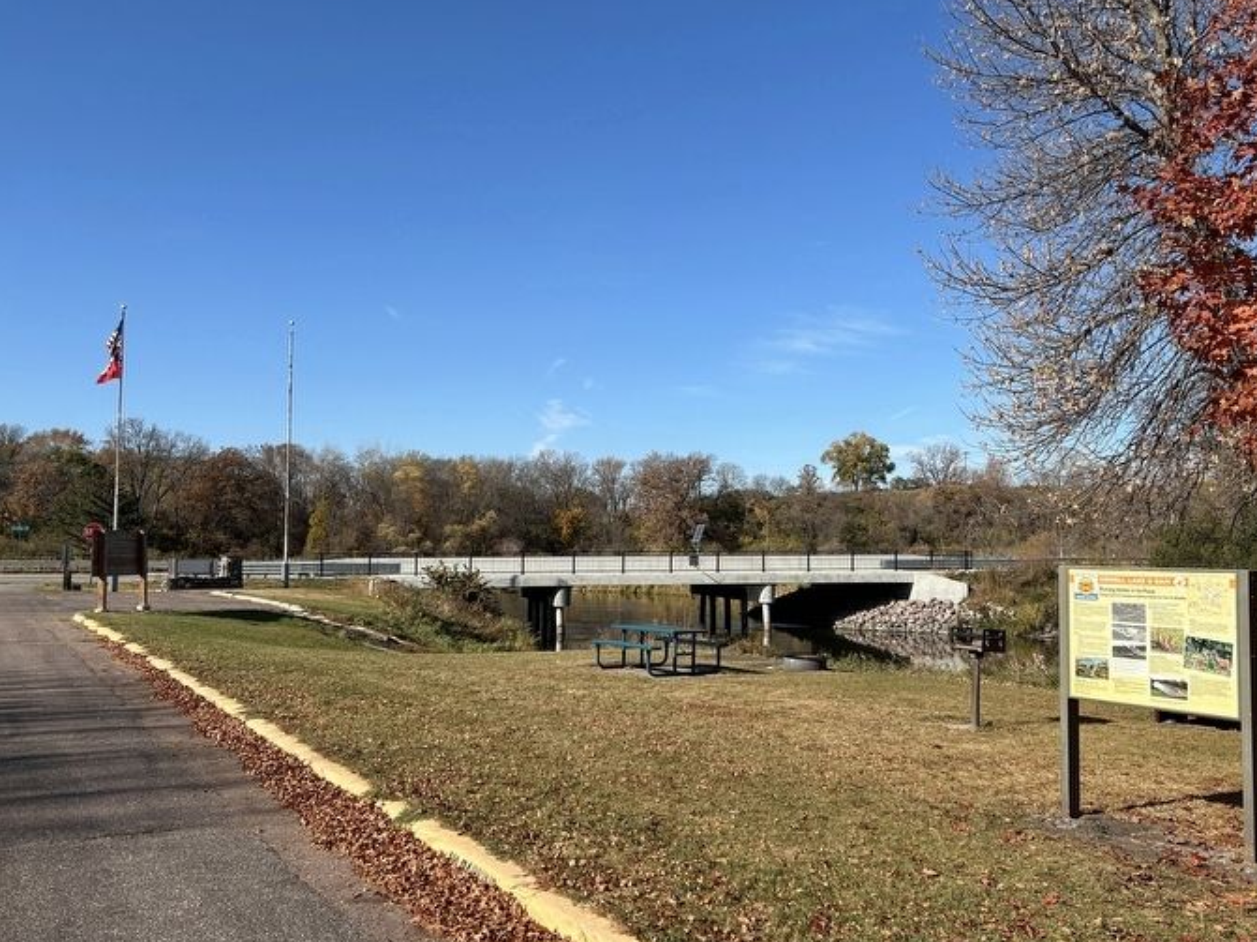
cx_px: 682
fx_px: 1125
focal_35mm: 31
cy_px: 502
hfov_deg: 58.3
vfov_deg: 45.4
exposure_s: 1/4274
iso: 50
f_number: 1.5
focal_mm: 5.7
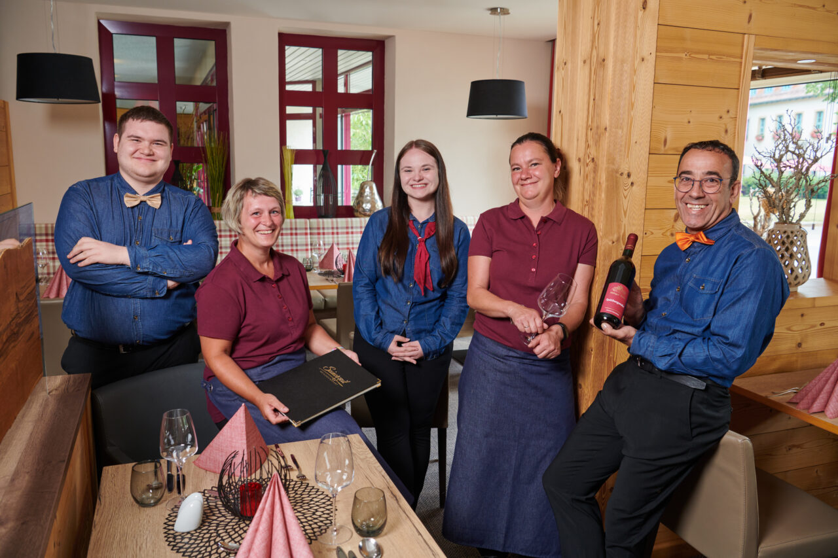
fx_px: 698
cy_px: 279
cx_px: 419
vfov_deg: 43.6
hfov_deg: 61.9
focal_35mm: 30
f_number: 5.6
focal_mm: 30
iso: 200
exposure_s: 1/30
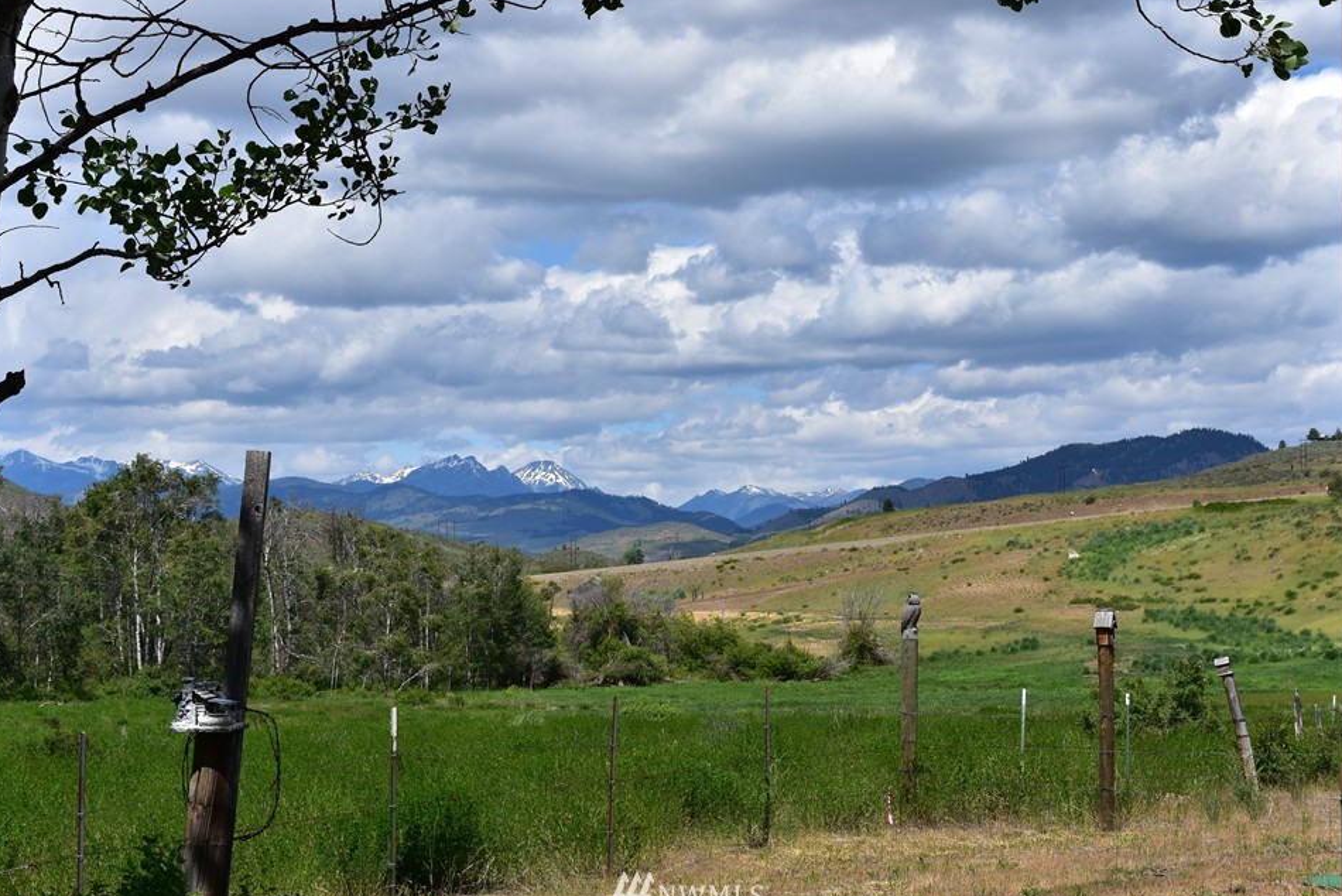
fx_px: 2685
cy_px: 431
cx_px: 691
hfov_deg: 28.1
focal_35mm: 72
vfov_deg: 18.9
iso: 100
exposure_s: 1/200
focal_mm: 42
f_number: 13
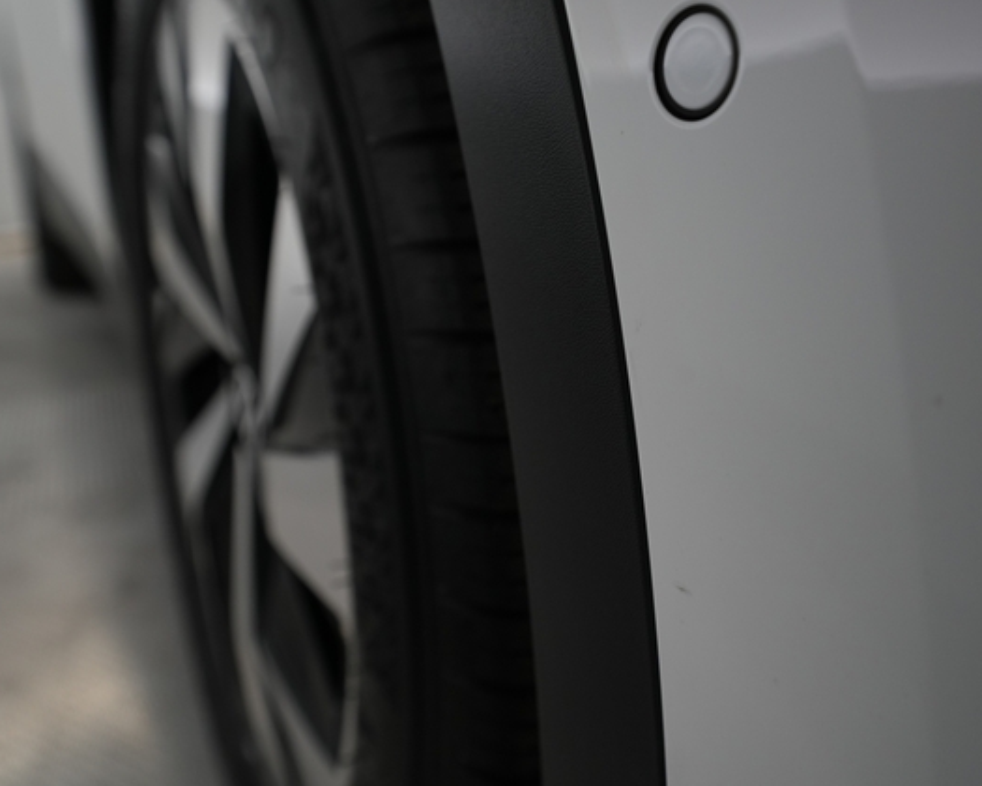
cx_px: 518
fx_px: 930
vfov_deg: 45.8
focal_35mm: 32
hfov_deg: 55.6
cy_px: 397
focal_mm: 28
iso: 1000
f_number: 5
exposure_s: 1/100
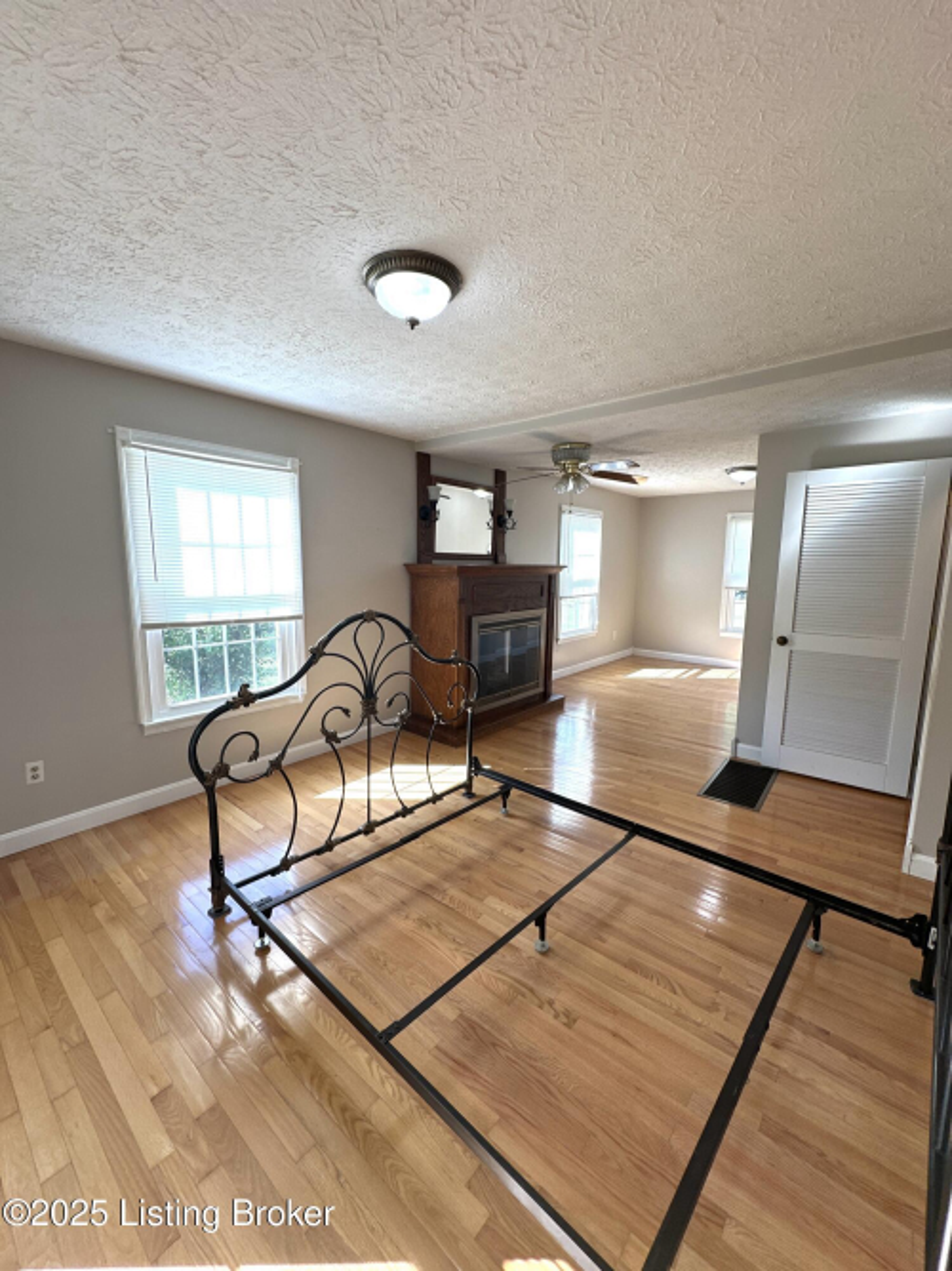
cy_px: 636
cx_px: 476
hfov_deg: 85.7
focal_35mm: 14
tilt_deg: -7.2
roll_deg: -0.2
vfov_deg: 102.1
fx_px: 514
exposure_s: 1/120
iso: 64
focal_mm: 2.22
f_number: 2.2
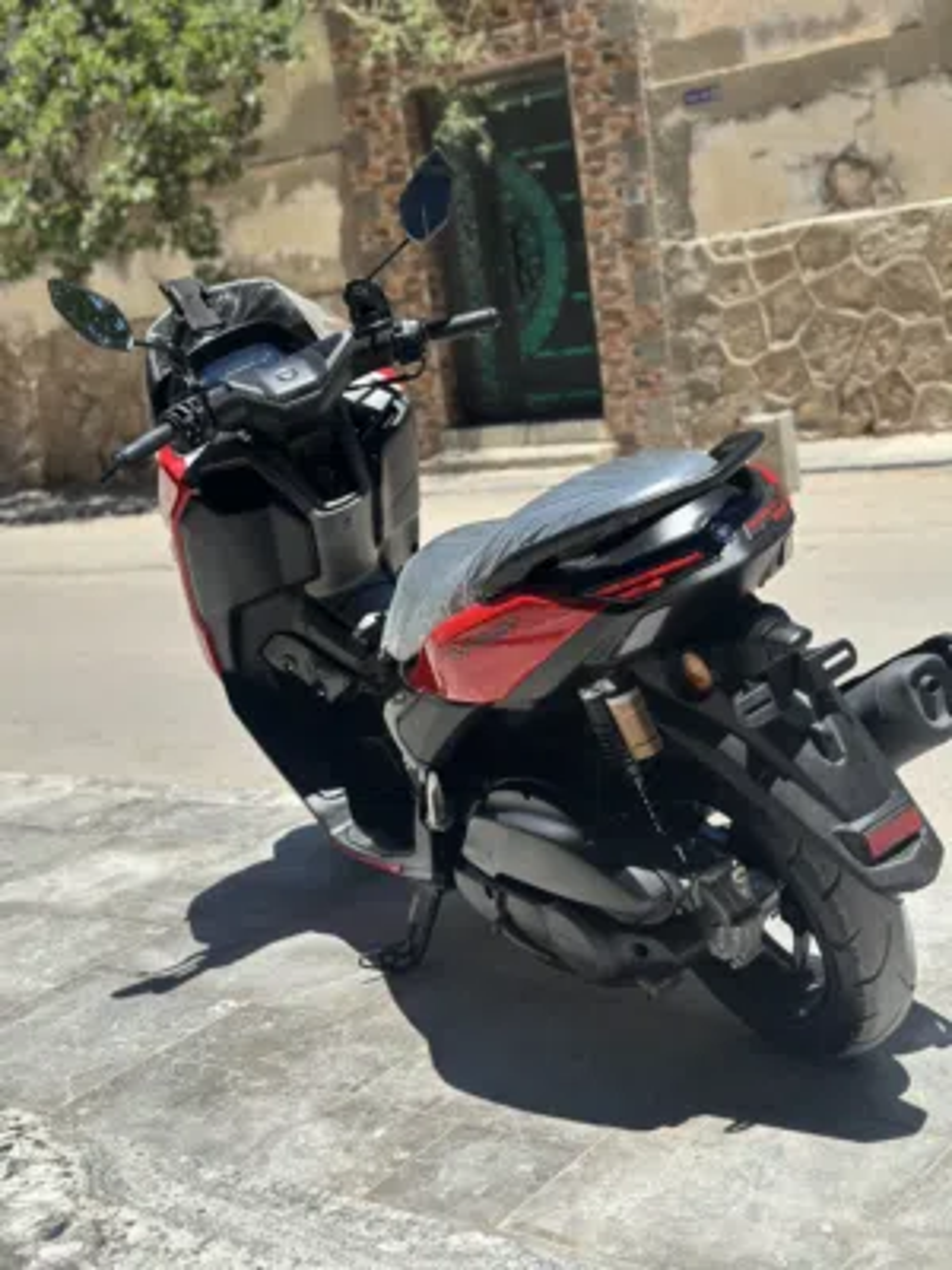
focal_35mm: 48
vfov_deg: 39.7
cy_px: 635
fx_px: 1760
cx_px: 476
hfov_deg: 30.3
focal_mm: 6.86
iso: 100
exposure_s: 1/4367
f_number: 1.78
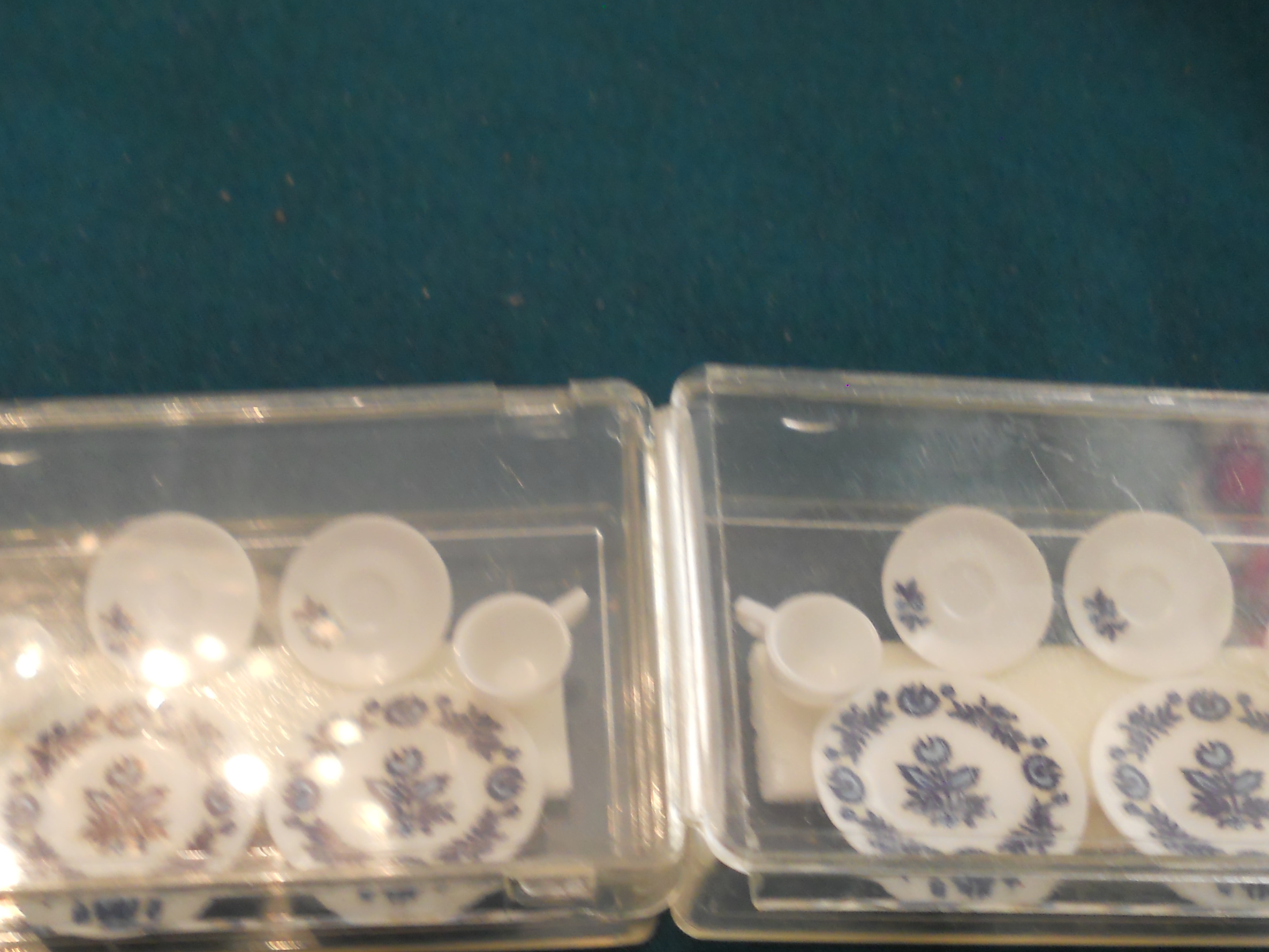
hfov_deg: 35.5
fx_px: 1980
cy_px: 696
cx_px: 561
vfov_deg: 26.7
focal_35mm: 54
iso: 160
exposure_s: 1/30
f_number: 3.5
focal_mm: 5.8
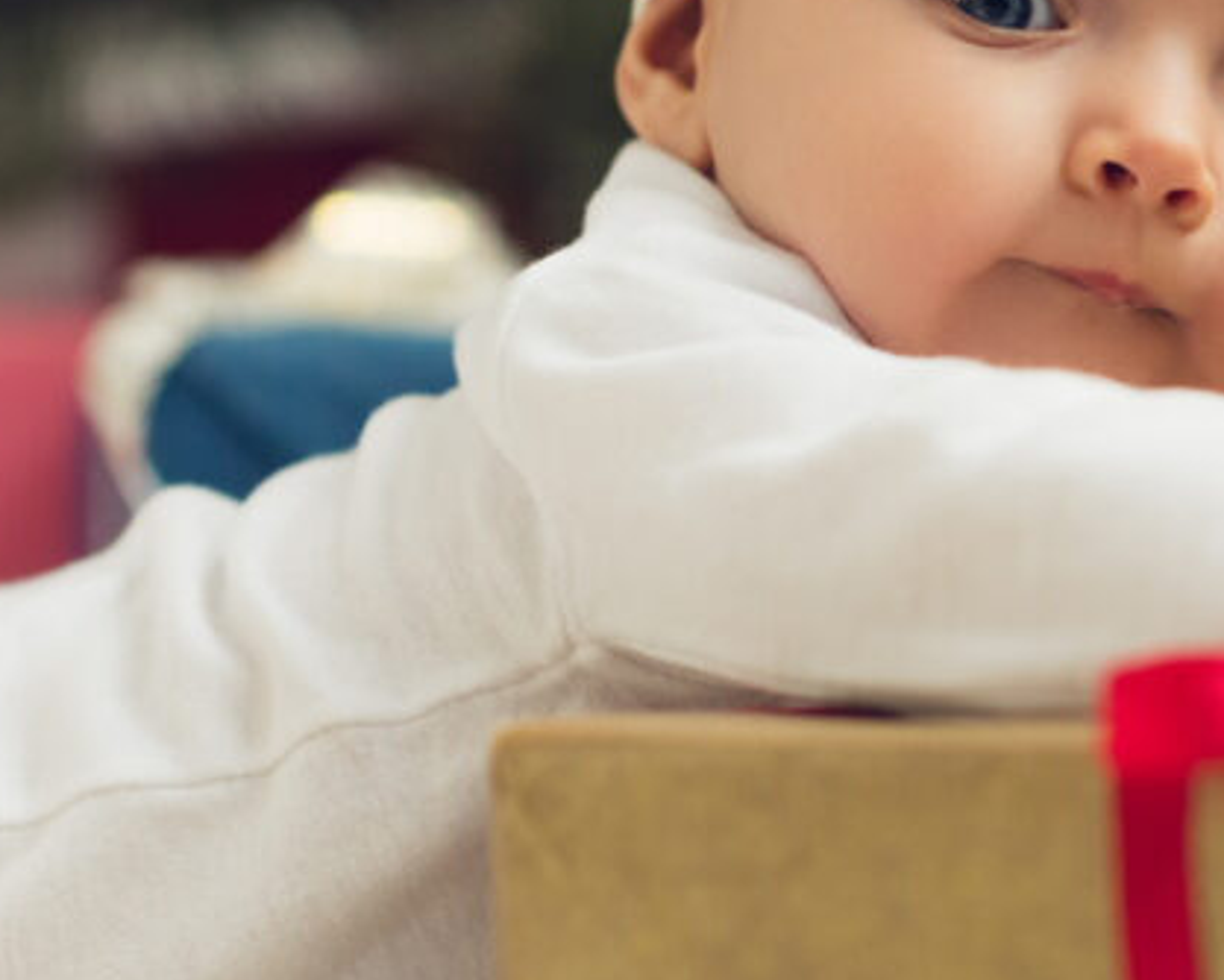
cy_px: 326
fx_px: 7104
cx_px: 1107
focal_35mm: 196
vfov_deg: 7.9
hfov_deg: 9.8
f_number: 2.2
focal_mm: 85
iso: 800
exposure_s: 1/160
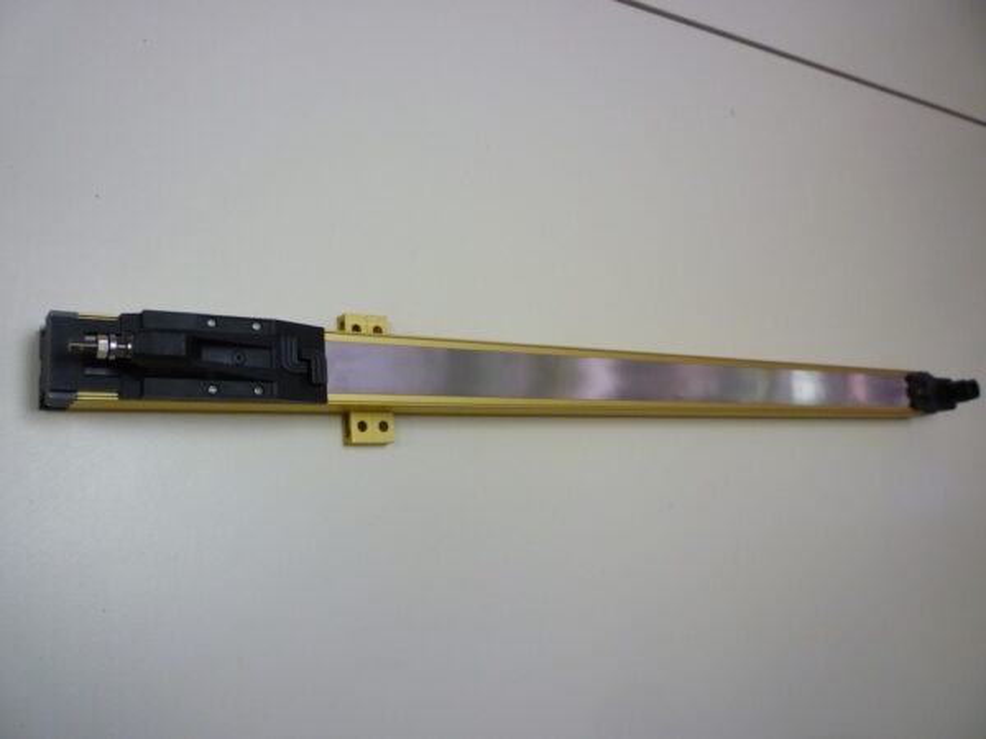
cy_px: 370
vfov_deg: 48.2
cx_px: 493
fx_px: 826
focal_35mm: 29
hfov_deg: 61.7
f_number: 3.3
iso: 200
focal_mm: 5.2
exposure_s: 1/30
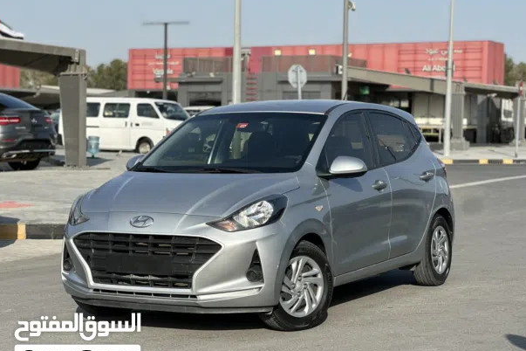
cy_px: 187
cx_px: 272
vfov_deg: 16.1
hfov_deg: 23.9
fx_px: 1242
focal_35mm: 85
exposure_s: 1/626
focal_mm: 9
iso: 32
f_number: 2.8
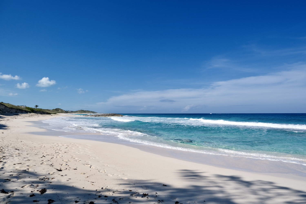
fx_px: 195
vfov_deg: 55.1
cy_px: 102
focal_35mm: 23
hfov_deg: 76.1
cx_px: 153
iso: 160
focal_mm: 15
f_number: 5.6
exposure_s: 1/1250
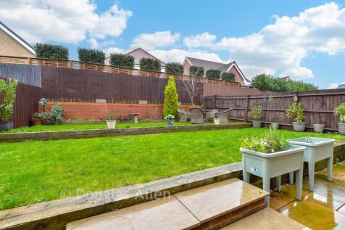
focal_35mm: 15
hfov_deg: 100.4
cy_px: 115
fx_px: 144
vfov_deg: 77.3
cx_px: 172
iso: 400
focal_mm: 10
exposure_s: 1/30
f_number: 7.1
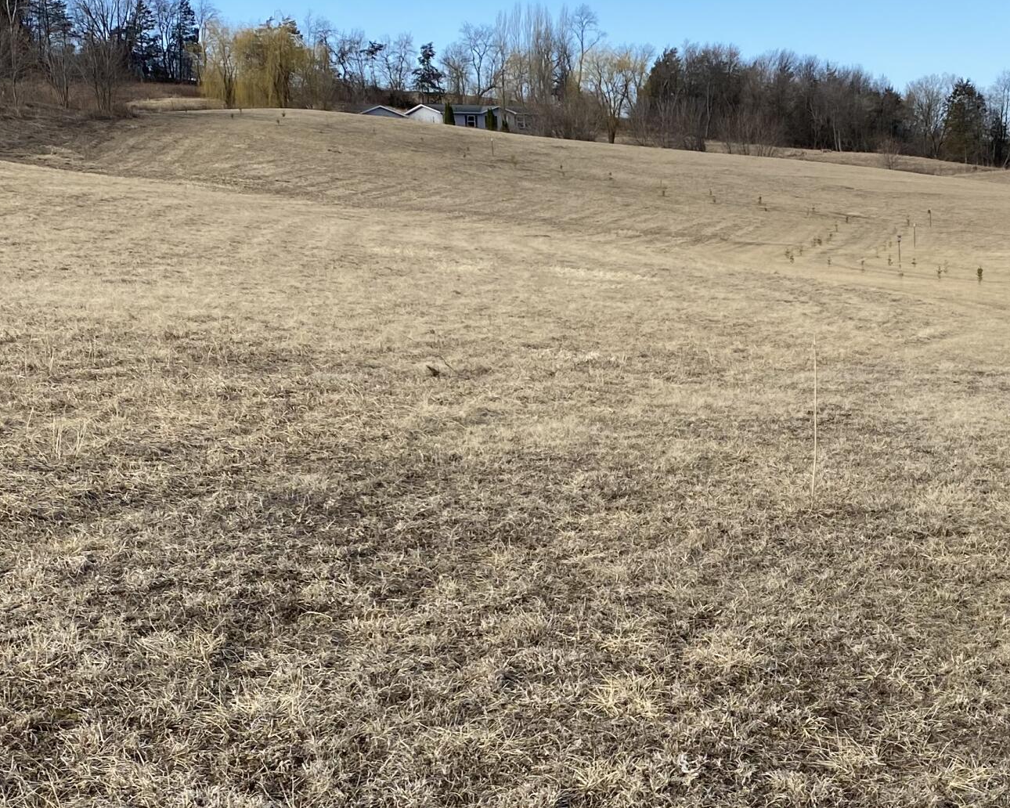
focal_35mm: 59
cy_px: 533
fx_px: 1764
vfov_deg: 25.7
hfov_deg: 31.0
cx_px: 836
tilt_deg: -11.4
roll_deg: +1.5
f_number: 1.8
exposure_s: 1/2028
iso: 32
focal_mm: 4.25
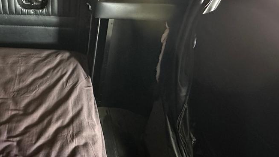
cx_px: 47
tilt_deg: -24.7
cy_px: 14
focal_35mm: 30
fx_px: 222
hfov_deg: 58.2
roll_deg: -1.2
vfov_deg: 36.4
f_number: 2.2
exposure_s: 1/32
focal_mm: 2.22
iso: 1250
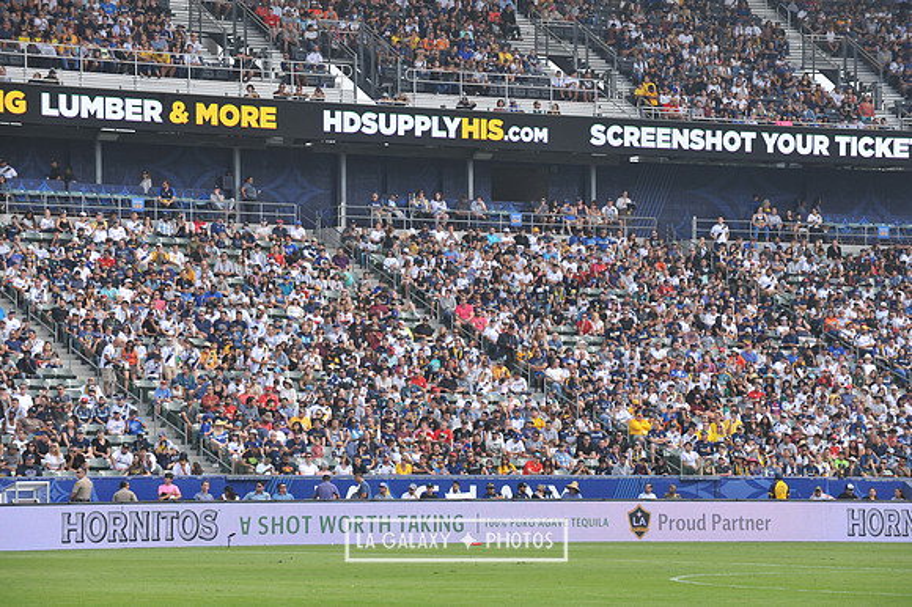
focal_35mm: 160
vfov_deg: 8.6
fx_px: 4051
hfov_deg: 12.8
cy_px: 304
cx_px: 456
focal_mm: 160
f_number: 8
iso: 250
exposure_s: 1/250
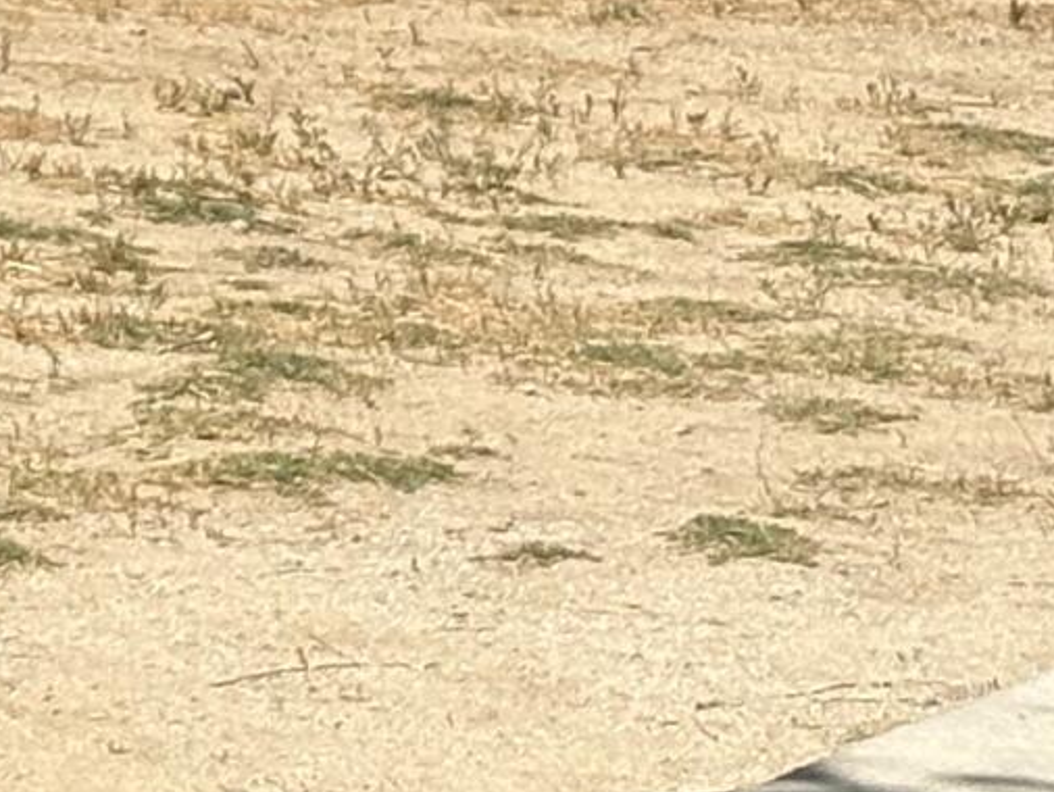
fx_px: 9383
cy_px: -1044
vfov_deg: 4.7
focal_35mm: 308
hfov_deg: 6.3
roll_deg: -1.9
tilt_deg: +1.1
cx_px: -933
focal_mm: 5.96
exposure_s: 1/3831
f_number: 1.6
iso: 32
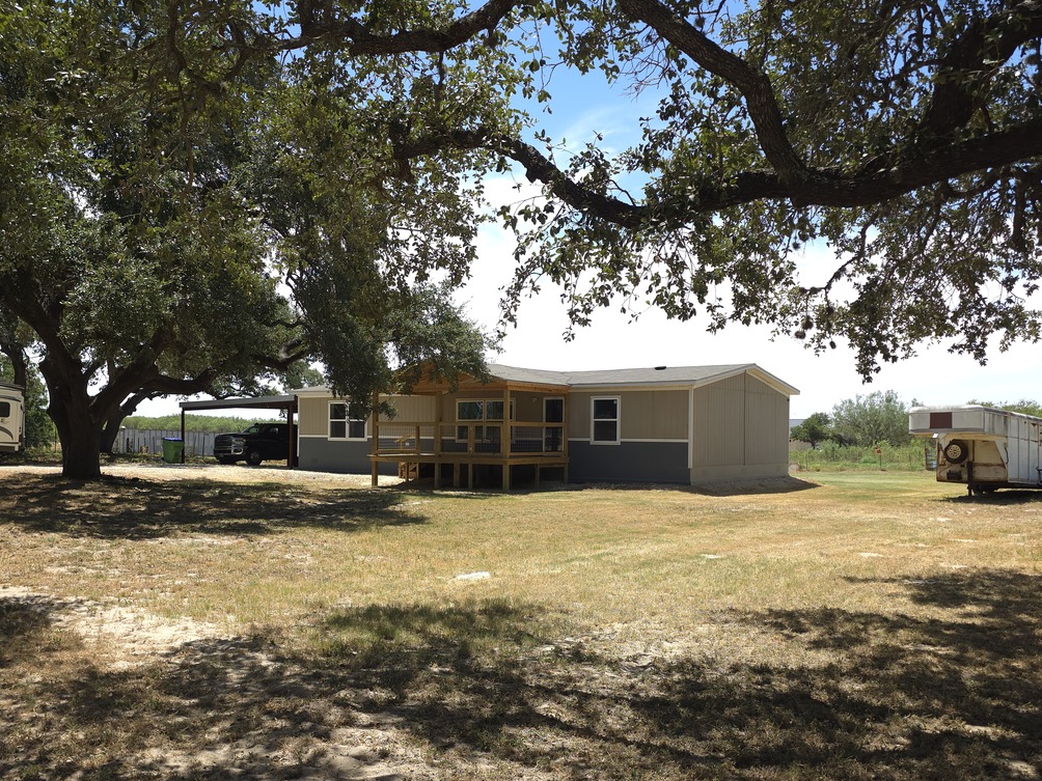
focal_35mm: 33
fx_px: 993
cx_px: 506
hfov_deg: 55.3
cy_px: 438
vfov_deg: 42.9
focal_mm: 6.3
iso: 12
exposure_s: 1/342
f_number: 1.7
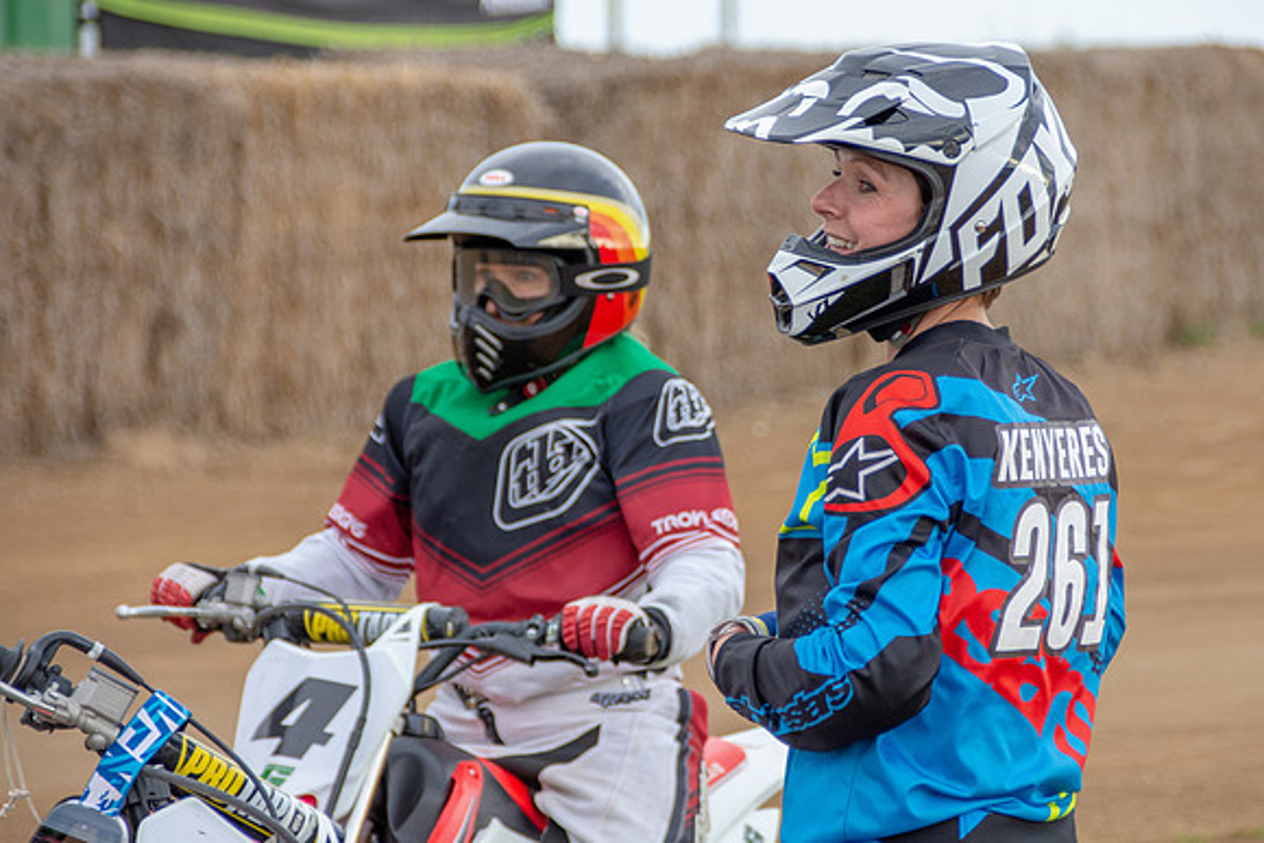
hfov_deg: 6.7
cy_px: 367
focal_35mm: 307
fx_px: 10791
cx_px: 740
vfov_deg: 4.5
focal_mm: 175
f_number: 6.3
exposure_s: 1/160
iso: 400
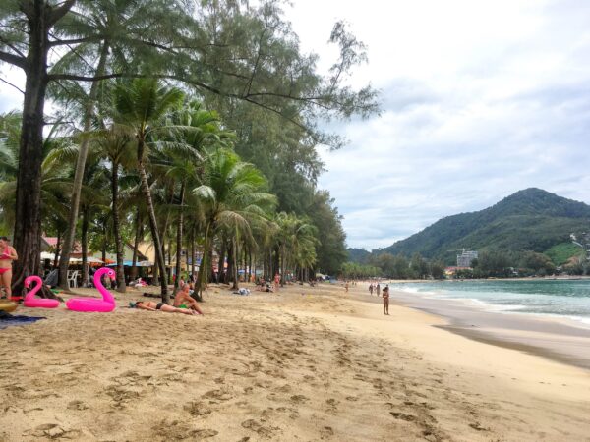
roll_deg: +0.8
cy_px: 221
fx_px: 494
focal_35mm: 29
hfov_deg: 61.7
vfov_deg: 48.2
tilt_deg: +6.1
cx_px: 295
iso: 25
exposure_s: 1/1241
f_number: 2.2
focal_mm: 4.15
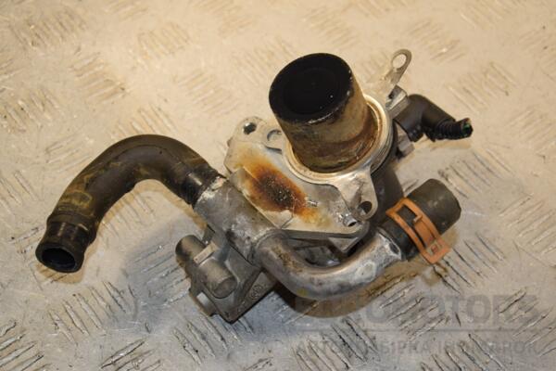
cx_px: 278
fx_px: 1436
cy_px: 186
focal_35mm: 93
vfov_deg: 14.7
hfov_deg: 21.9
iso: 800
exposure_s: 1/200
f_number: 7.1
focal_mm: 62
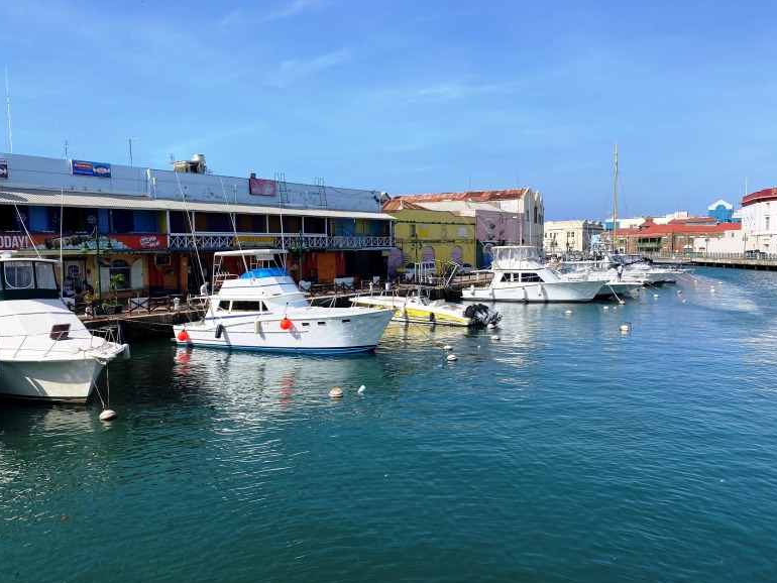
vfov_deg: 51.4
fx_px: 606
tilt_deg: -3.9
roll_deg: +1.1
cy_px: 302
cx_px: 400
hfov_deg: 65.3
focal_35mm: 27
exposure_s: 1/3623
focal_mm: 4.25
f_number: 1.8
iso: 32
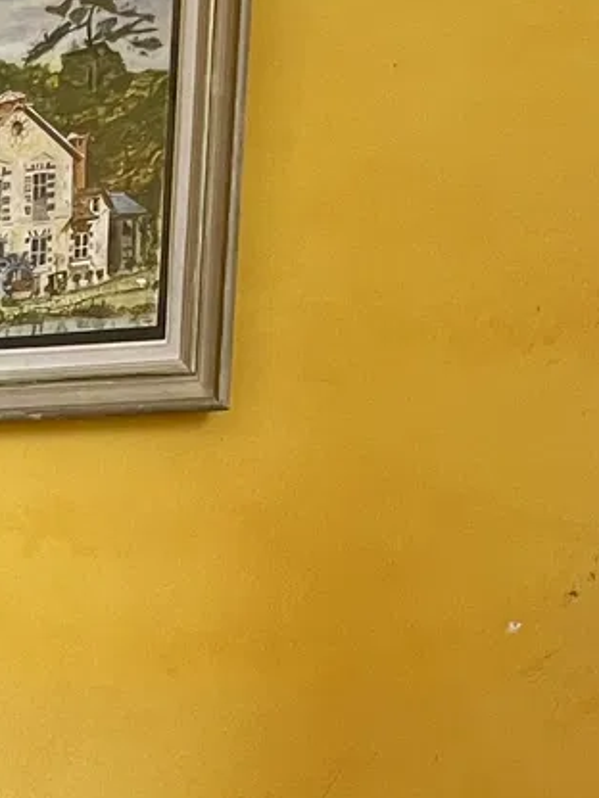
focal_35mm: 100
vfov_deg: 18.2
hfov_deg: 12.5
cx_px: -701
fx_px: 2307
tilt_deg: -9.9
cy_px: 1065
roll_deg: +0.3
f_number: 1.6
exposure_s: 1/61
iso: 125
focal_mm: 4.2
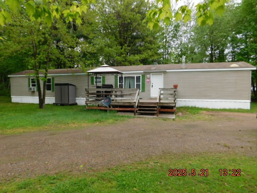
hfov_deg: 73.9
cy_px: 96
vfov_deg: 58.9
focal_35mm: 23
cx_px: 128
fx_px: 171
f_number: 3
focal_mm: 4
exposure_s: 1/400
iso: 125
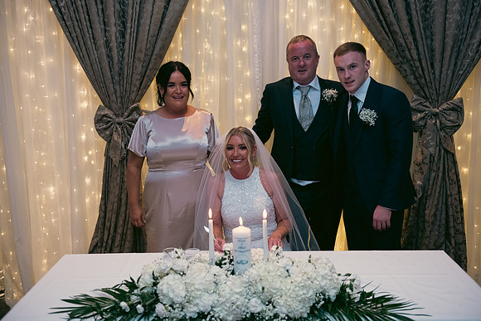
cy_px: 160
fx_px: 508
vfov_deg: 35.1
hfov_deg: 50.7
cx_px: 240
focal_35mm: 38
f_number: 3.5
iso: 800
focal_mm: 38
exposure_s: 1/160
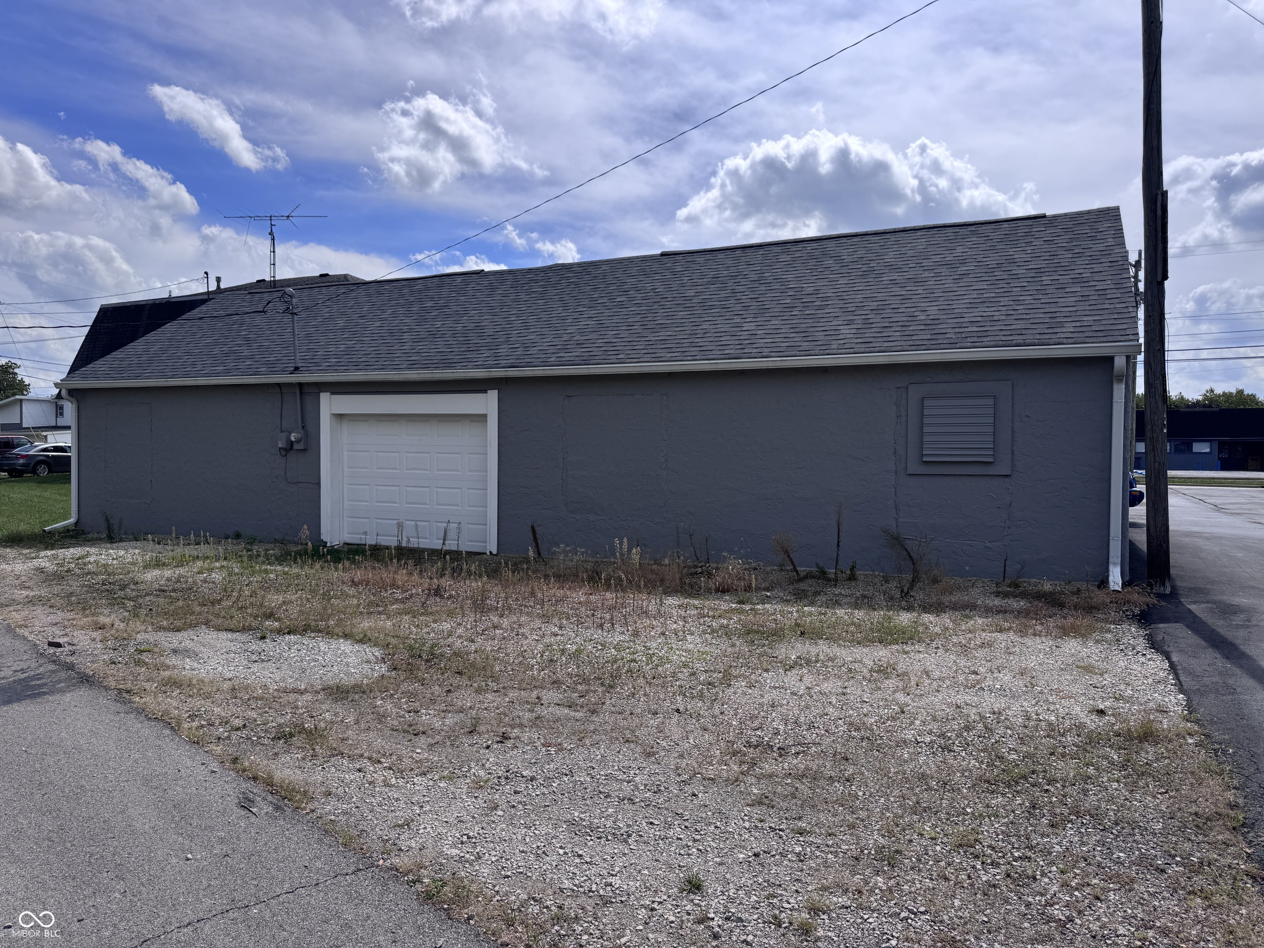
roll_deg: -1.0
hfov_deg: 71.6
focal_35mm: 24
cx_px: 632
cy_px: 474
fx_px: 876
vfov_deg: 56.8
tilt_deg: -3.0
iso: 80
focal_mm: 6.76
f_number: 1.78
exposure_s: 1/7937
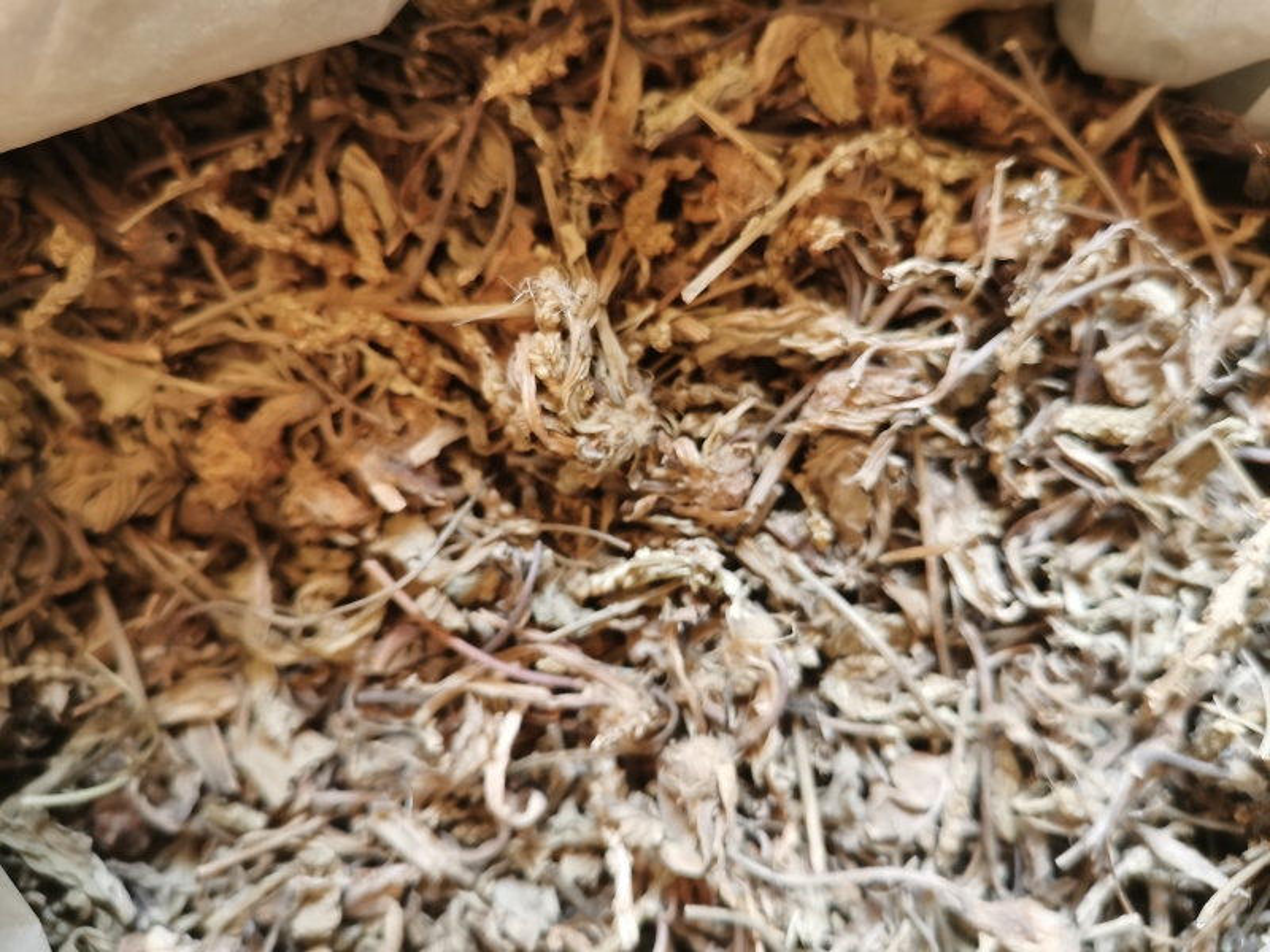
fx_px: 991
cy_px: 476
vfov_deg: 51.4
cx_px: 635
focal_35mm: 27
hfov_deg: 65.3
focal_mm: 5.58
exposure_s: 1/33.3
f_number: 1.8
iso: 320
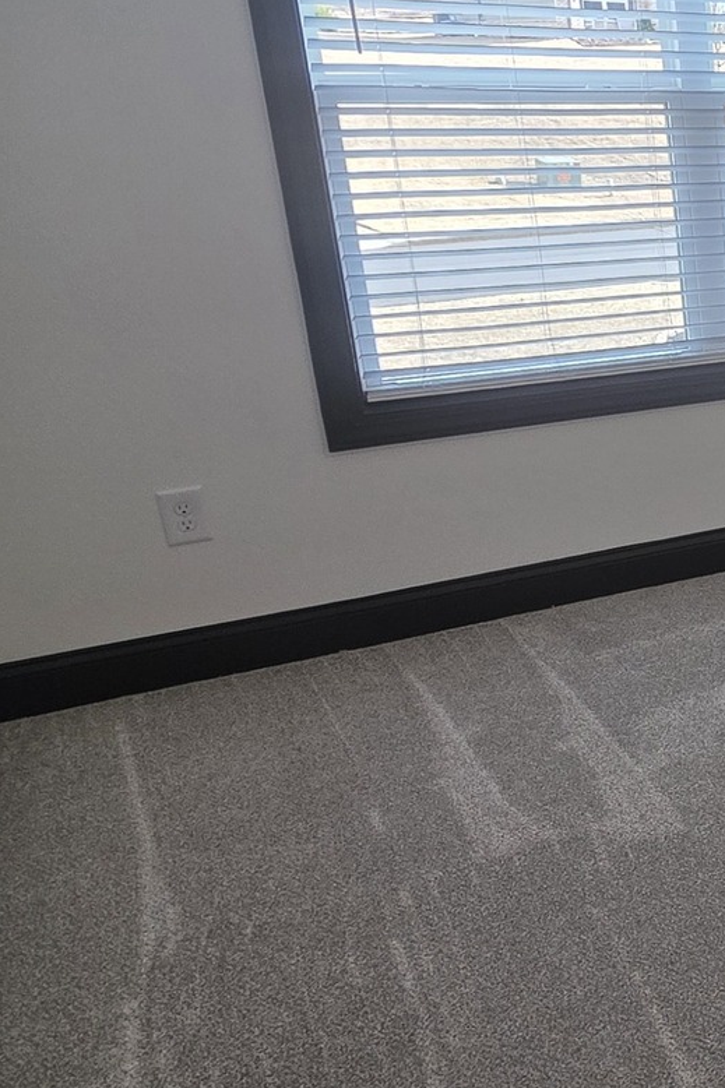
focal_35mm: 40
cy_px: 500
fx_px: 1209
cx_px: 1115
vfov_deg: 48.4
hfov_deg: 24.8
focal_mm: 2.2
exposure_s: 1/120
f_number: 1.9
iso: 80
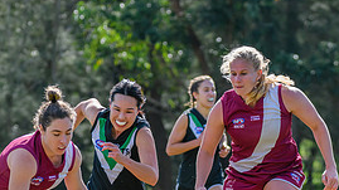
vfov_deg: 2.6
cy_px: 211
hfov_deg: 4.6
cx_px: 182
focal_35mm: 470
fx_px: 4223
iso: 800
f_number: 6.3
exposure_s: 1/1250
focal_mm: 180
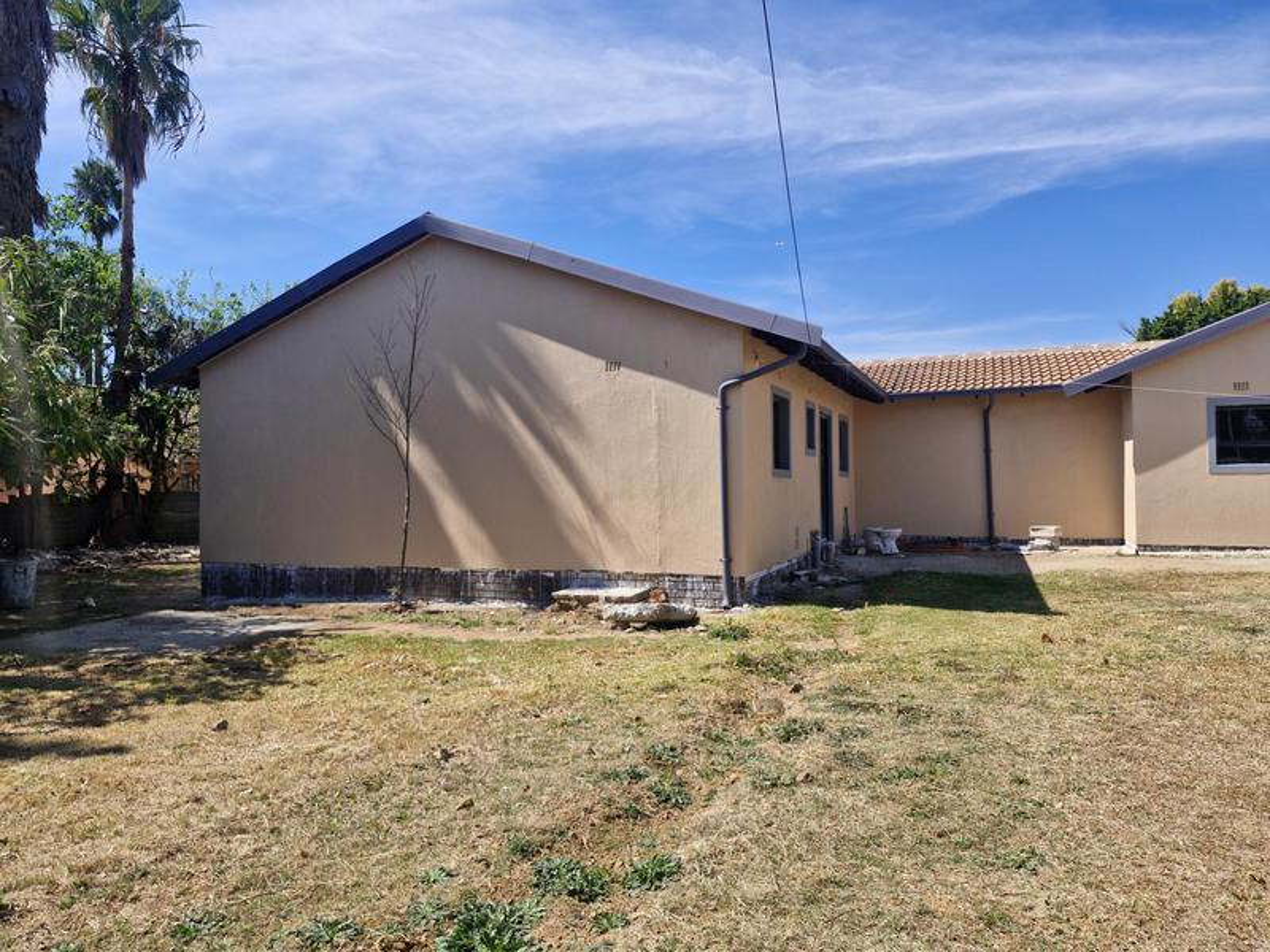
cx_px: 635
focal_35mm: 23
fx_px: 844
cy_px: 476
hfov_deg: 73.9
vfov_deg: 58.9
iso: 50
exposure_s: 1/1740
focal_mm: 5.54
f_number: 1.8
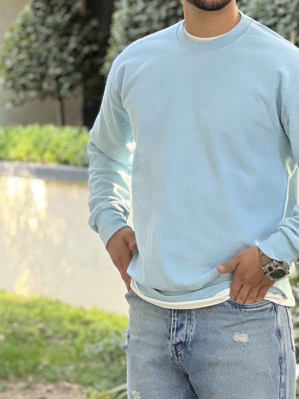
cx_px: 204
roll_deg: -1.5
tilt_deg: -2.7
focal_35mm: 186
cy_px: 261
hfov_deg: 8.0
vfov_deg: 10.6
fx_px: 2142
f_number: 2.8
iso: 250
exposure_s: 1/72
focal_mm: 9
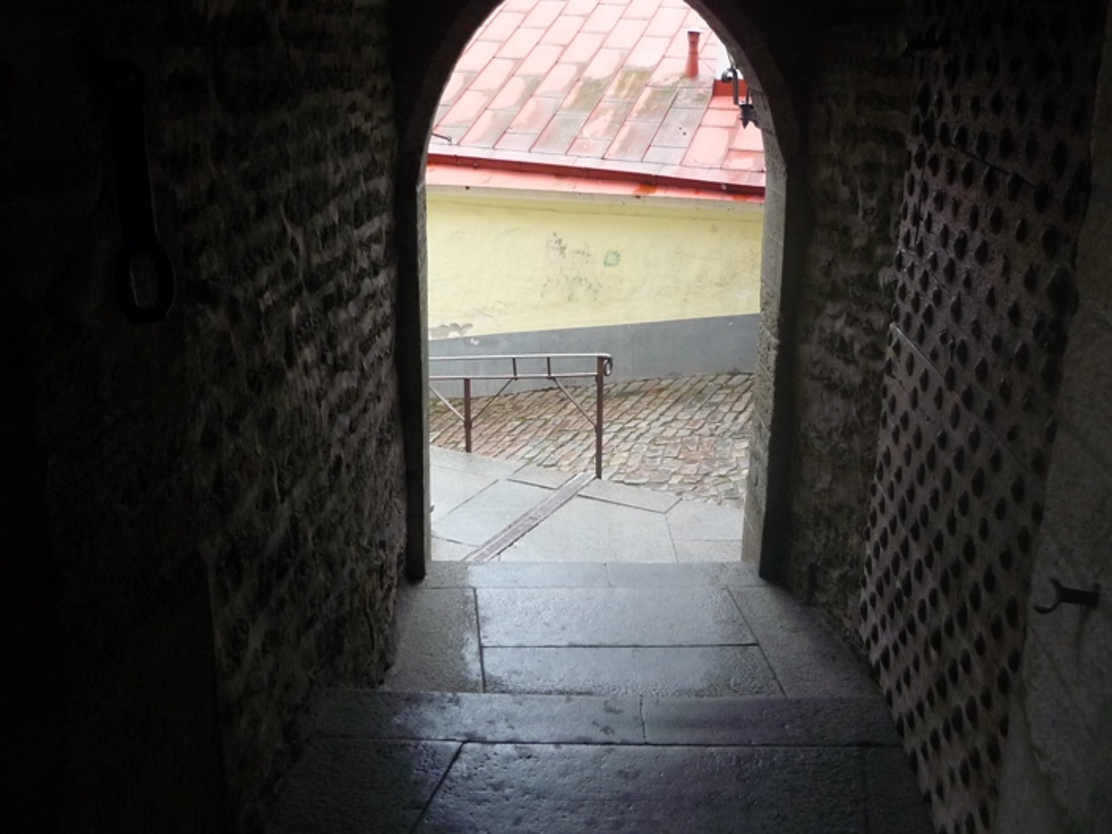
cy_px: 381
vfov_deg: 39.6
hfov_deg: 51.4
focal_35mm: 36
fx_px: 1156
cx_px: 562
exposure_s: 1/30
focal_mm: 5.5
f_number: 2.8
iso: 250
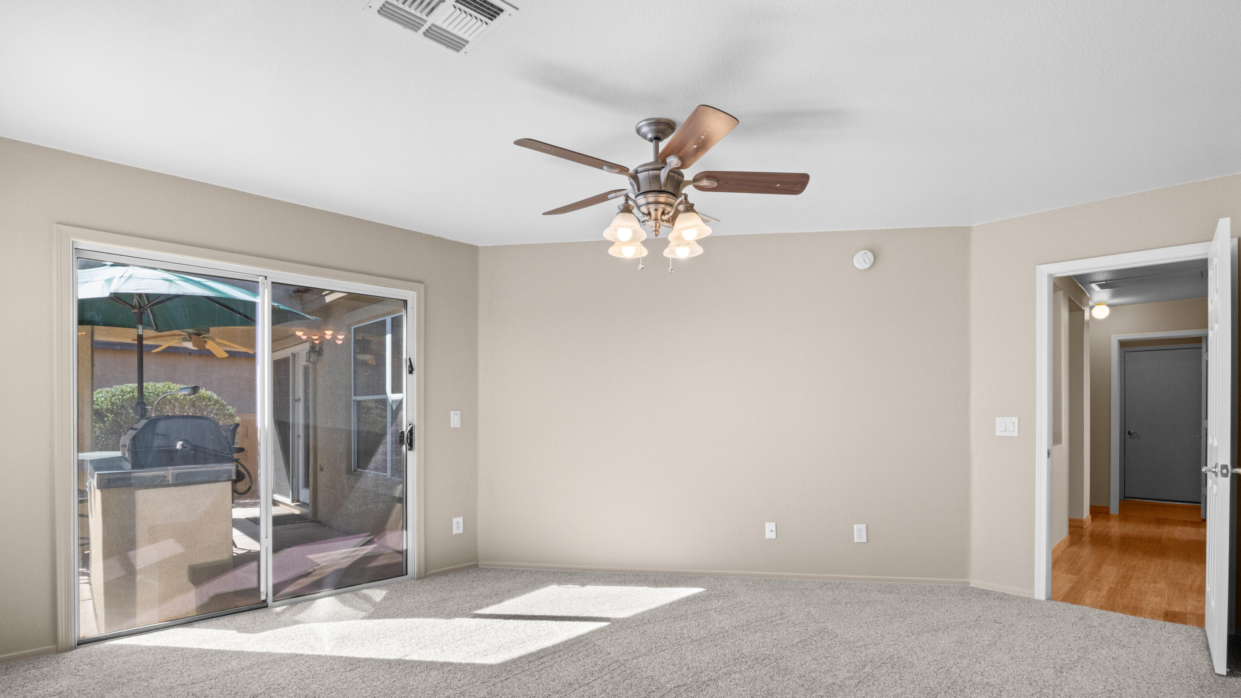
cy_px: 410
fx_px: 559
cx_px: 613
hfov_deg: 95.9
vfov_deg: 63.5
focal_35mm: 17
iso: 1250
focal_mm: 16
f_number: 22
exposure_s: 1/8
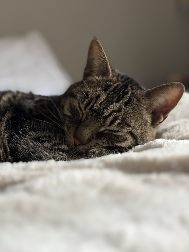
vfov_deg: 36.2
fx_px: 386
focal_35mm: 53
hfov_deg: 27.5
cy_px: 127
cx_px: 94
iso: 125
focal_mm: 5.96
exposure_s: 1/60
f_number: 1.6
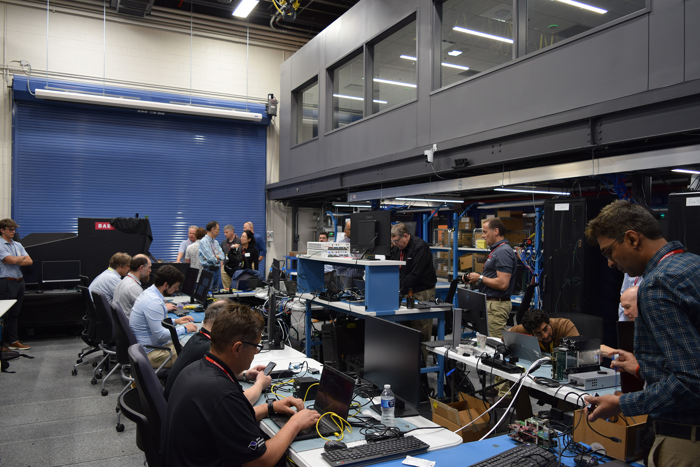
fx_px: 525
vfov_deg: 47.9
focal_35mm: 27
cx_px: 350
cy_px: 234
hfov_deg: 67.4
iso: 400
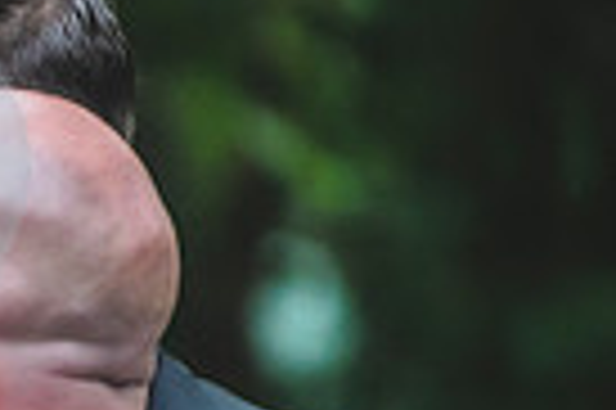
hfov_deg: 2.4
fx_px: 14476
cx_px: -683
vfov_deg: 1.6
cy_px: 547
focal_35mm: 847
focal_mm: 200
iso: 1000
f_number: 2.8
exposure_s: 1/800
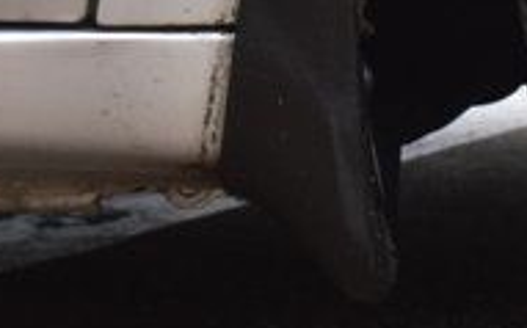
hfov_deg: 4.6
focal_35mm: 451
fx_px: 6468
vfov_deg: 2.9
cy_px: -80
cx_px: 1261
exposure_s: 1/320
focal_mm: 55
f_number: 11
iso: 400
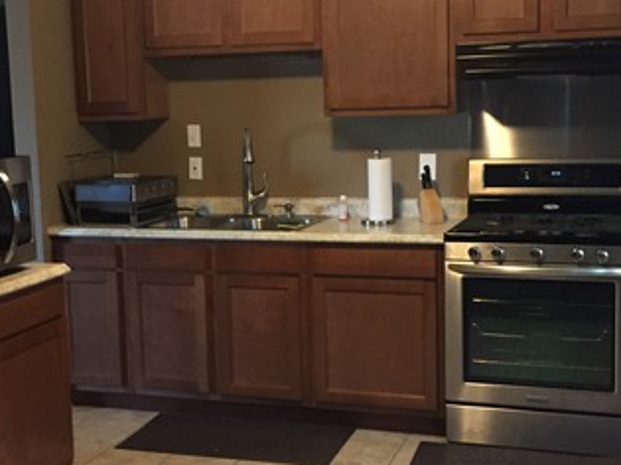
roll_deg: +0.1
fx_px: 1058
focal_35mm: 59
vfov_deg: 24.8
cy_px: 223
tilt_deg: -8.0
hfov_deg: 32.7
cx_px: 266
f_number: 2.2
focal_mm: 4.15
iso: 250
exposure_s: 1/15
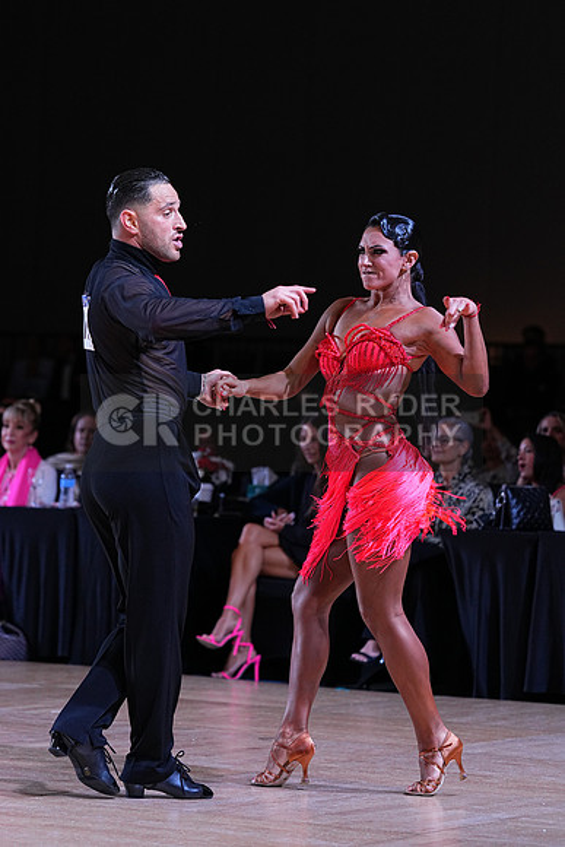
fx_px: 3129
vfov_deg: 15.4
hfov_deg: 10.3
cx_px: 282
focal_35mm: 133
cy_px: 424
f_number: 4
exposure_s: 1/500
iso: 1600
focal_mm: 133
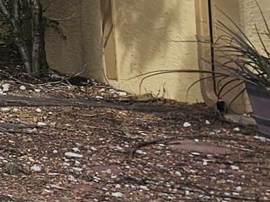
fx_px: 1419
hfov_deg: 8.1
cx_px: -701
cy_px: -334
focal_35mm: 182
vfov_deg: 7.5
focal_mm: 6.3
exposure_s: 1/223
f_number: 1.7
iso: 10
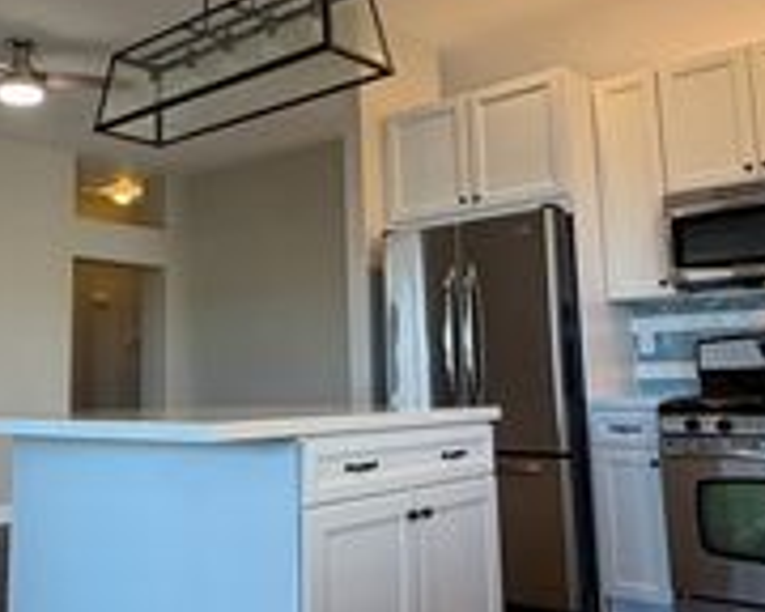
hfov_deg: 47.6
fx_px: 860
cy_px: 257
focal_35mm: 38
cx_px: 293
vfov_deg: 39.1
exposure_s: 1/120
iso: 250
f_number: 2.2
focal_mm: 2.22
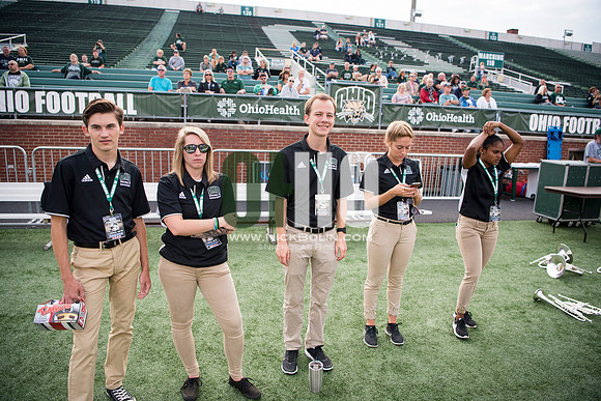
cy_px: 200
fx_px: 401
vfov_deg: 53.2
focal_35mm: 24
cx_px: 300
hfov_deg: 73.7
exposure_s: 1/2000
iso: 400
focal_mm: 24
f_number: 2.8
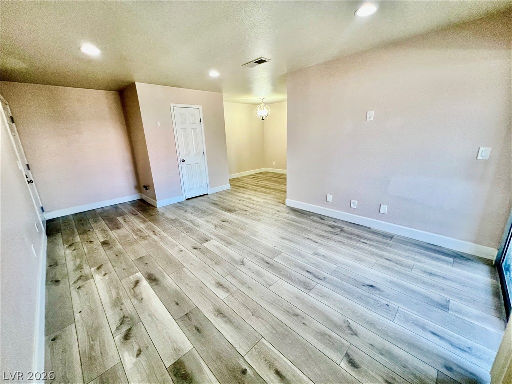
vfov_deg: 89.9
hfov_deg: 106.2
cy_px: 192
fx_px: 192
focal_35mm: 13
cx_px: 256
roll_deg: +2.6
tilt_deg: -17.1
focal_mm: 1.57
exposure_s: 1/120
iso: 160
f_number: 1.8
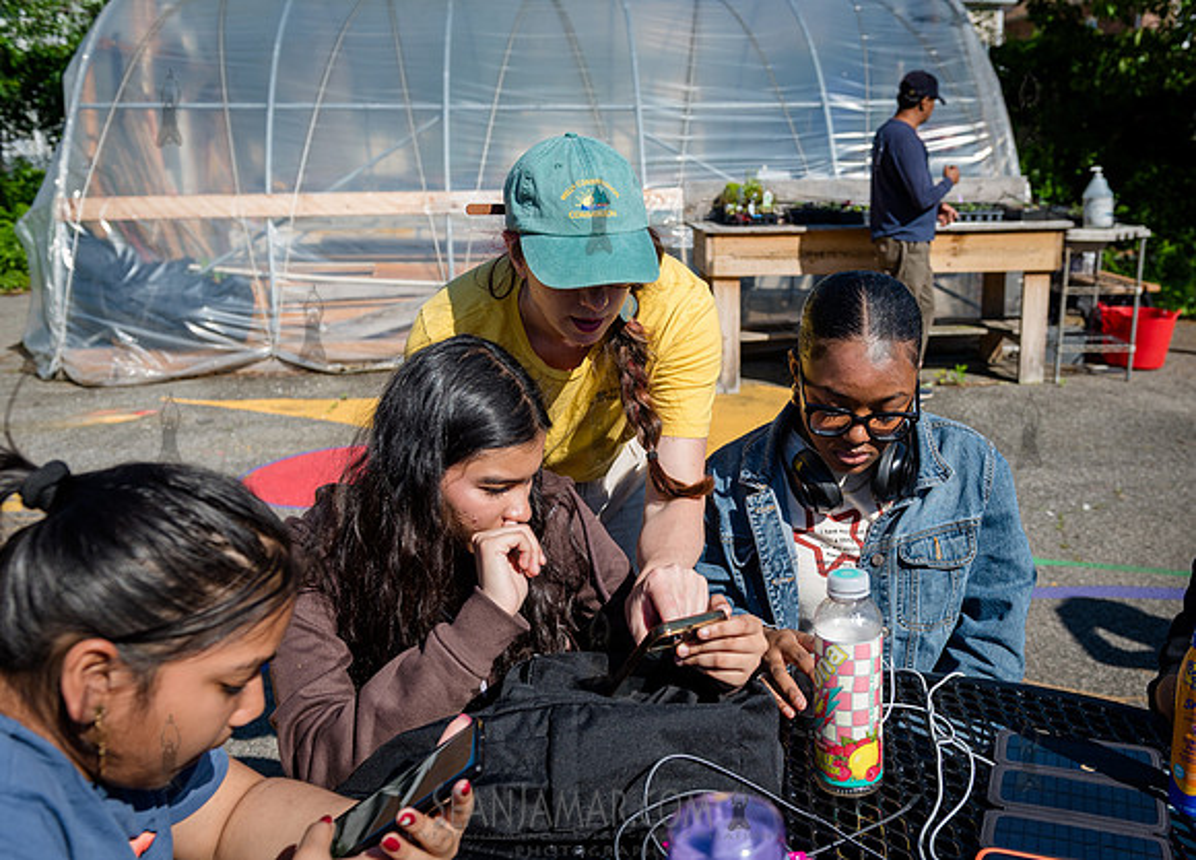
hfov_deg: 53.7
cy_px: 426
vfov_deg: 40.2
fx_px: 1175
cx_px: 692
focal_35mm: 35
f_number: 4
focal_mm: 29
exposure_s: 1/1250
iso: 200
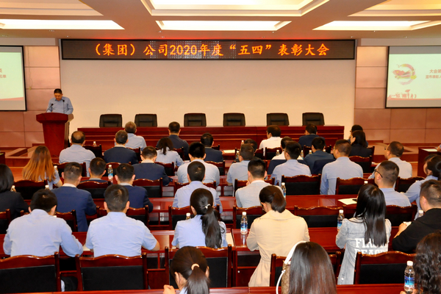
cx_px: 220
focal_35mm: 38
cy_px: 147
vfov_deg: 35.5
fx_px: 459
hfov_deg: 51.3
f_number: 5
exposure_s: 1/60
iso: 2000
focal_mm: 25
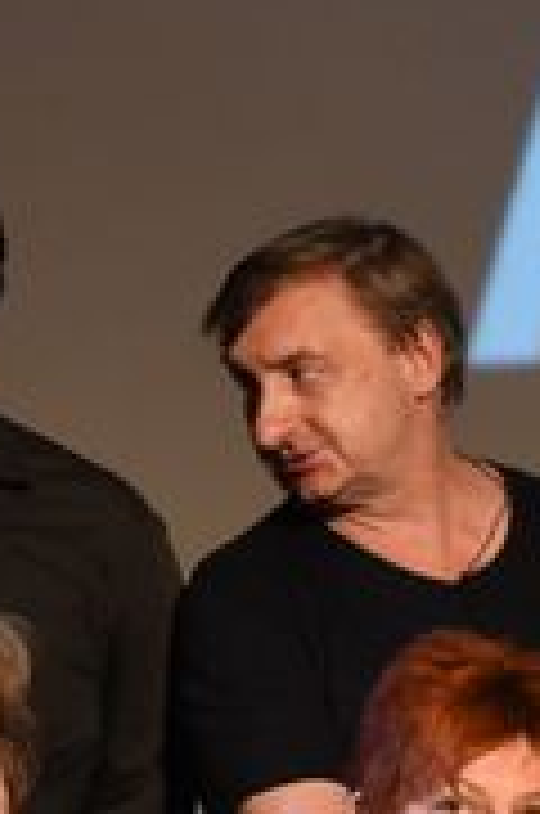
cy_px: 998
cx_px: 279
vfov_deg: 5.6
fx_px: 8311
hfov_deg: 3.7
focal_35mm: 368
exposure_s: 1/80
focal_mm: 95
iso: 5000
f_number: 6.3
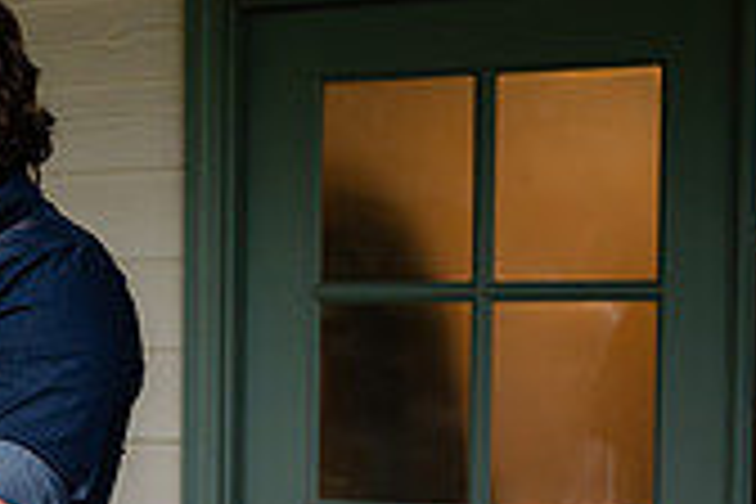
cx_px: -423
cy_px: 434
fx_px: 2604
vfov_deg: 11.0
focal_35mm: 124
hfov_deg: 15.1
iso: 1400
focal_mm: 36
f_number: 2.8
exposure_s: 1/250
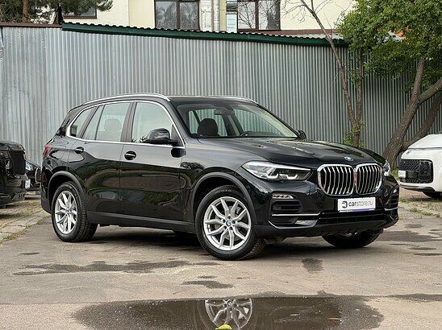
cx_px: 221
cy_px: 165
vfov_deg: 19.1
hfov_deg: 25.4
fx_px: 982
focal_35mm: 77
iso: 50
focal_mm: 9
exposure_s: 1/99
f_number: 2.8
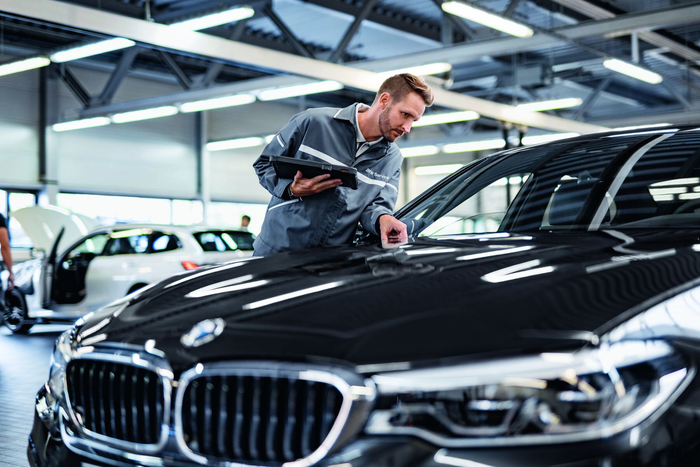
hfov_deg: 39.6
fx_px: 972
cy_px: 234
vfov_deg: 27.0
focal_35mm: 50
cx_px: 350
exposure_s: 1/250
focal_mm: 50
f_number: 1.6
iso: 400
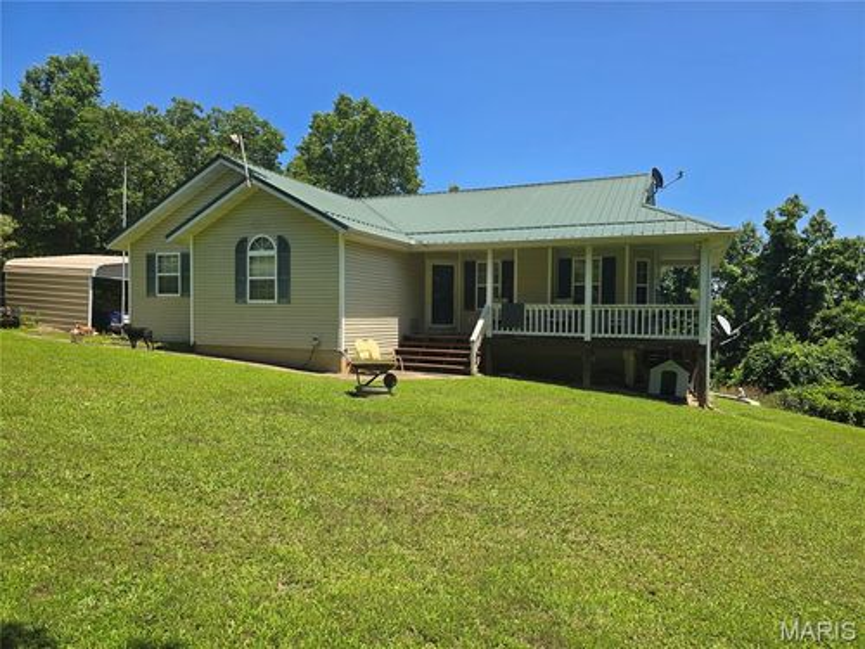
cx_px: 432
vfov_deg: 58.9
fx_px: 575
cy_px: 324
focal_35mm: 23
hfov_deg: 73.9
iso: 12
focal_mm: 6.3
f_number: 1.7
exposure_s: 1/720
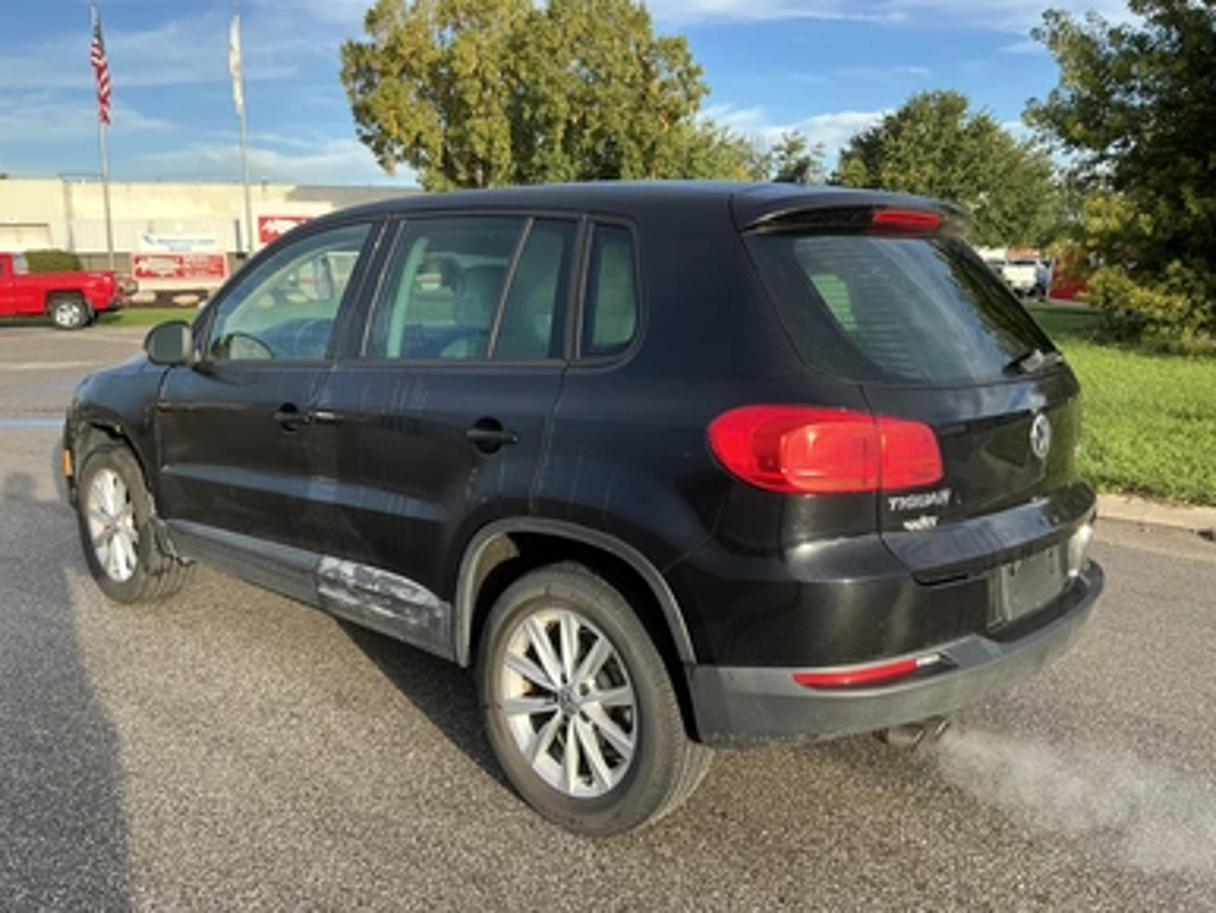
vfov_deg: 48.3
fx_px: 1019
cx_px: 605
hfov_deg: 61.6
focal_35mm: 29
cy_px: 460
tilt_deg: -8.1
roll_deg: +0.9
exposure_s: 1/327
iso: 25
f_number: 1.8
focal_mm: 3
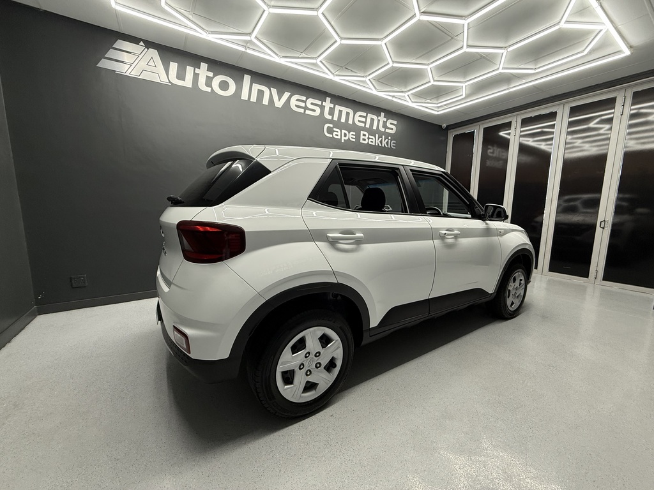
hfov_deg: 102.1
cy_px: 245
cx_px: 327
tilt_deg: -8.3
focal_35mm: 14
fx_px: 265
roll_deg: -0.7
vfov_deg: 85.7
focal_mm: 2.22
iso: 160
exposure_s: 1/100
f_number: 2.2
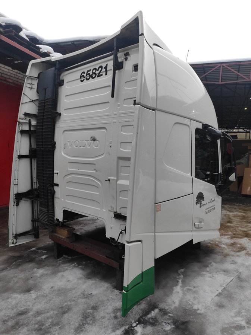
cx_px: 126
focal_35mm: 25
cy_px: 168
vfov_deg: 69.4
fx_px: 242
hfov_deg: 54.8
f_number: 1.89
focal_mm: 5.43
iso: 100
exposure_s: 1/101
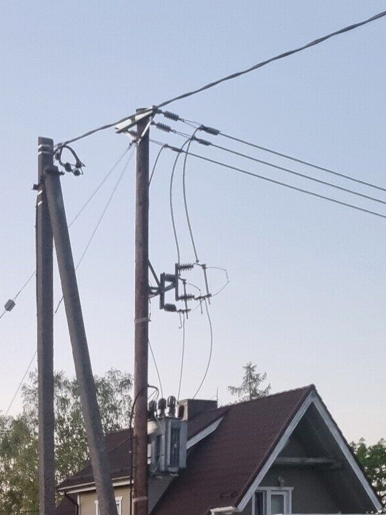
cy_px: 731
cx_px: -34
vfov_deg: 20.0
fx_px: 1293
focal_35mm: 87
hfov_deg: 16.5
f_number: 1.8
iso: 200
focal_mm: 5.4
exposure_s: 1/100
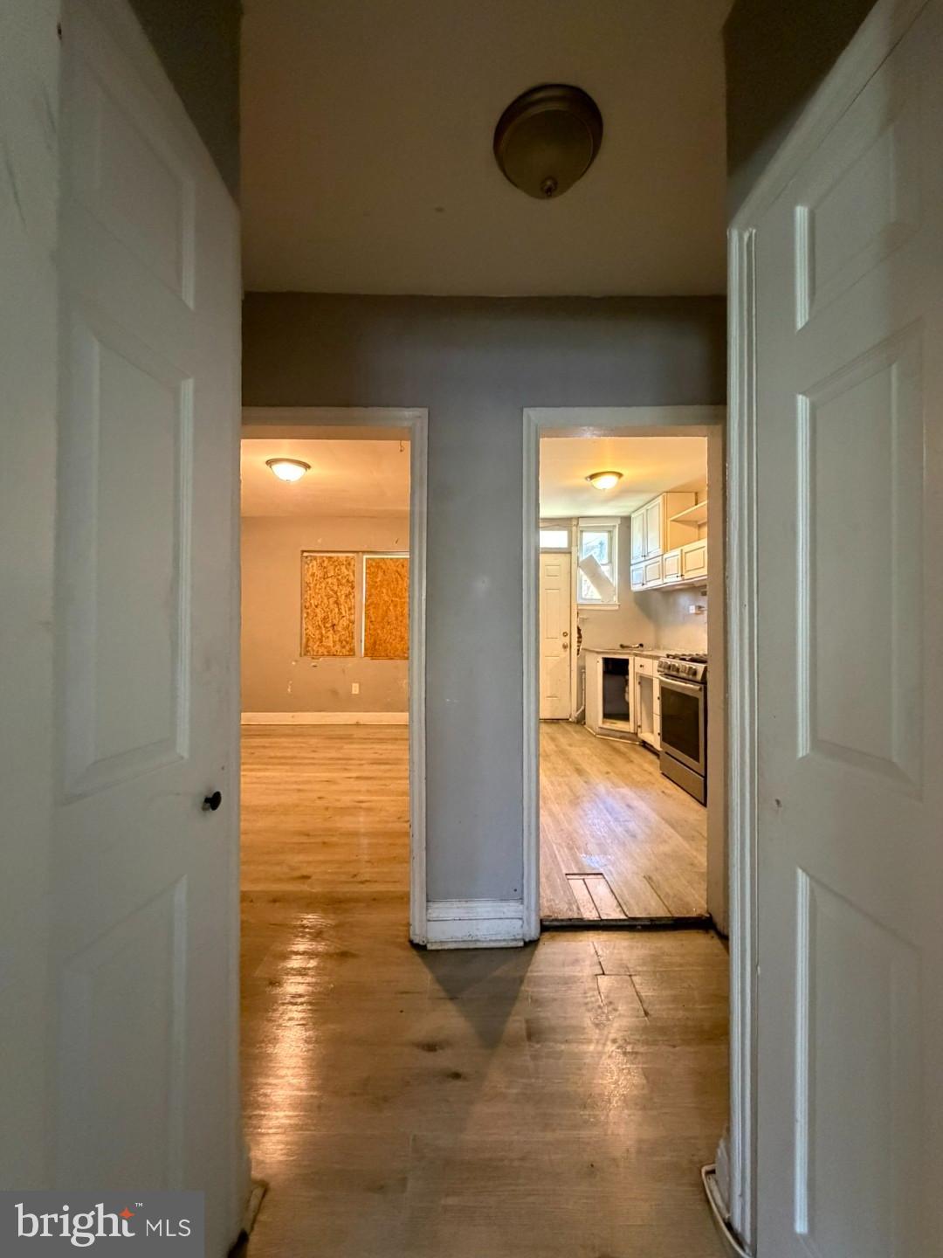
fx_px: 509
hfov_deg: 85.7
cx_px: 472
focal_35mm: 14
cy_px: 629
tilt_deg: -0.7
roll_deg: +0.0
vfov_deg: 102.1
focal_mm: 2.22
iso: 1000
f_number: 2.2
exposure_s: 1/60
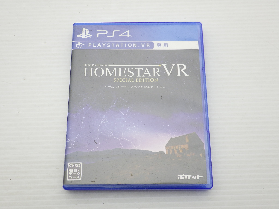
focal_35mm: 42
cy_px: 104
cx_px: 140
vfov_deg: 34.3
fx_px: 339
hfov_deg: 44.8
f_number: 4.2
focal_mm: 7.5
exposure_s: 1/125
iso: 200
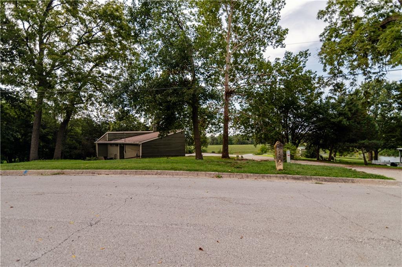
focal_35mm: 17
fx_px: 190
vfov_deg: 70.3
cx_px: 201
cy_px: 134
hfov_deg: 93.3
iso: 100
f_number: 2.8
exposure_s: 1/1250
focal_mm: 17
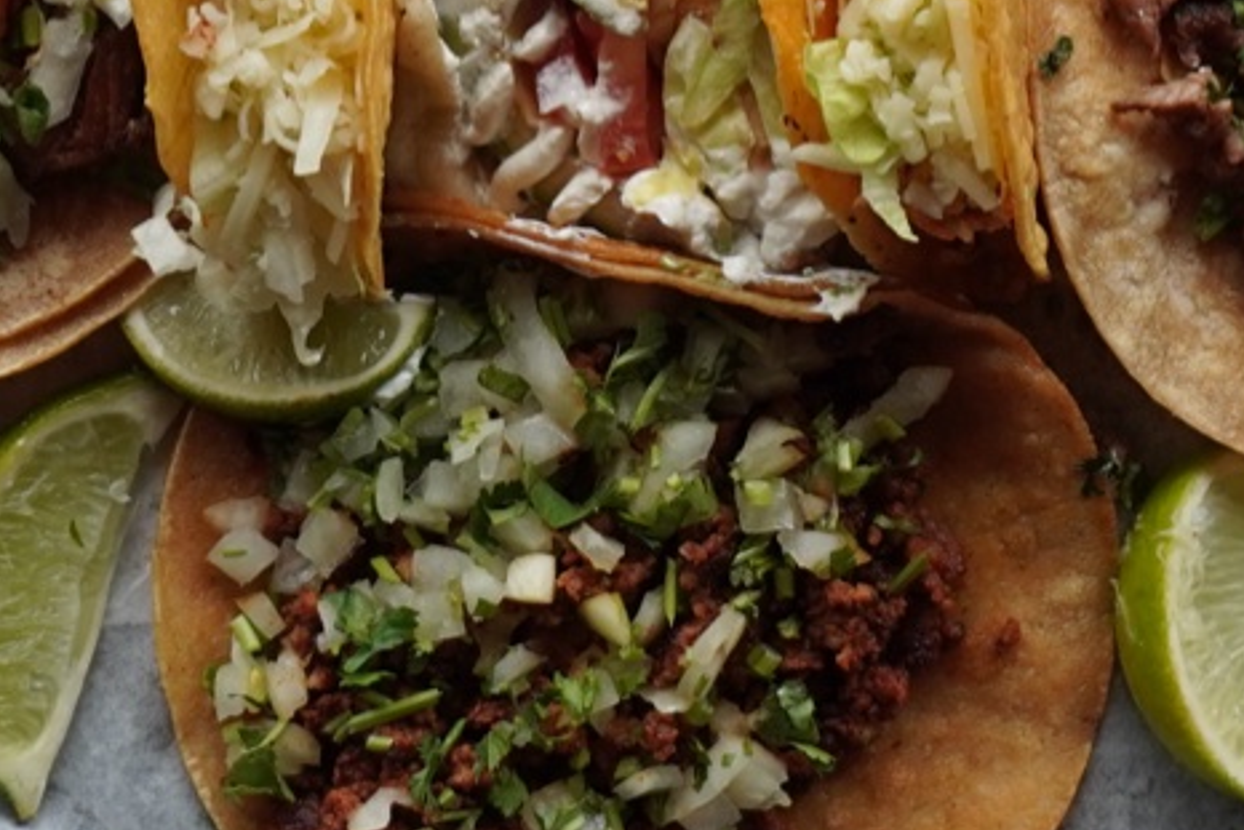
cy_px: -116
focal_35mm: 103
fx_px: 3560
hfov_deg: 19.8
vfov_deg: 13.0
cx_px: 657
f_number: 4.5
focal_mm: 16
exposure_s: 1/160
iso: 250
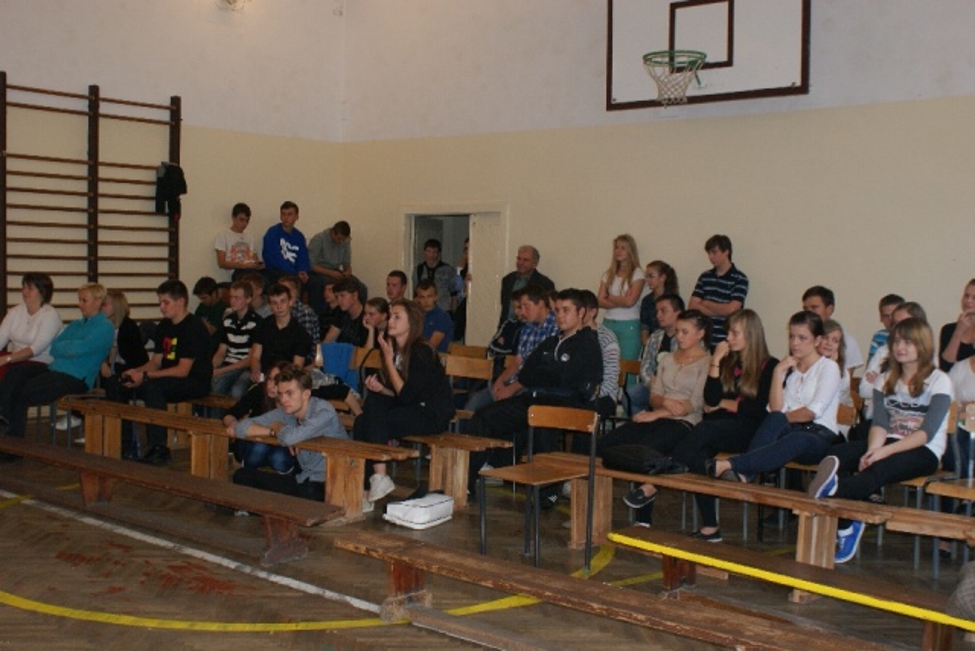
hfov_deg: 49.5
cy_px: 326
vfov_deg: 34.2
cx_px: 488
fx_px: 1056
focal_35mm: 39
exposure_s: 1/60
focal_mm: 26
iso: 400
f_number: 5.6
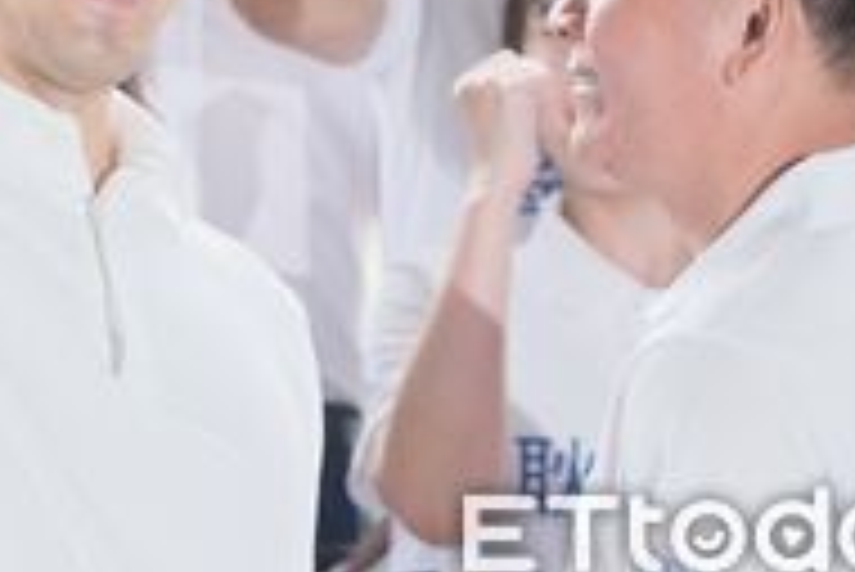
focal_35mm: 175
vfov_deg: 7.8
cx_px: 382
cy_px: 25
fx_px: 4159
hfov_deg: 11.7
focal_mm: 55
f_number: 2.8
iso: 800
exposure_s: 1/200
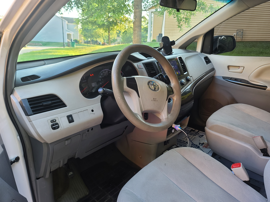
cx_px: 135
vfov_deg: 54.9
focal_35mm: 25
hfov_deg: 69.4
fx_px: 195
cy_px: 101
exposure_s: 1/60
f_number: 1.8
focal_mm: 7
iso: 80
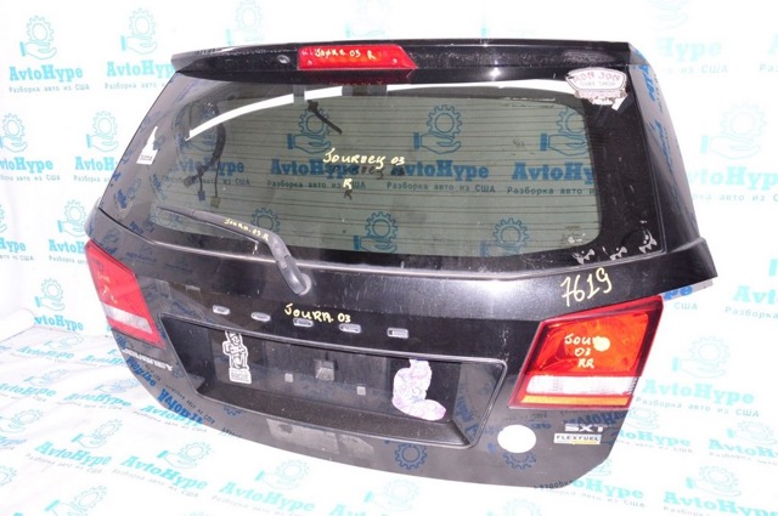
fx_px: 583
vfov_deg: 47.8
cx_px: 389
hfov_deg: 67.4
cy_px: 258
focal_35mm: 27
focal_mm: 18
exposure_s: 1/160
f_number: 8
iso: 1600
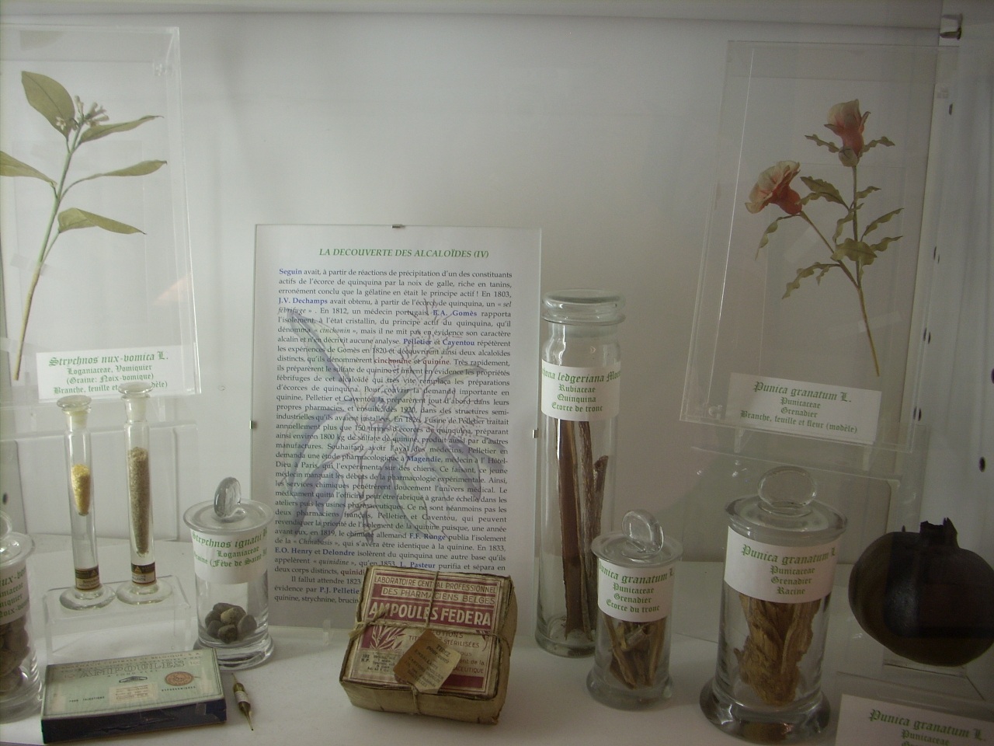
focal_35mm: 37
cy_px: 373
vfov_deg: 38.7
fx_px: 1062
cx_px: 497
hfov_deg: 50.1
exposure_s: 1/30
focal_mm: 6.2
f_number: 2.8
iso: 64
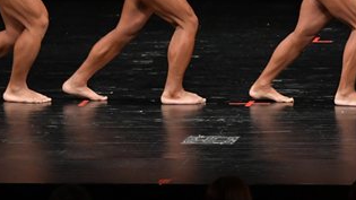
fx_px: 4445
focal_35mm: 471
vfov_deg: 2.6
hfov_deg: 4.6
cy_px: -18
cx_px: 225
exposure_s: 1/400
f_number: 5.6
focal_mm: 122
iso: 2500
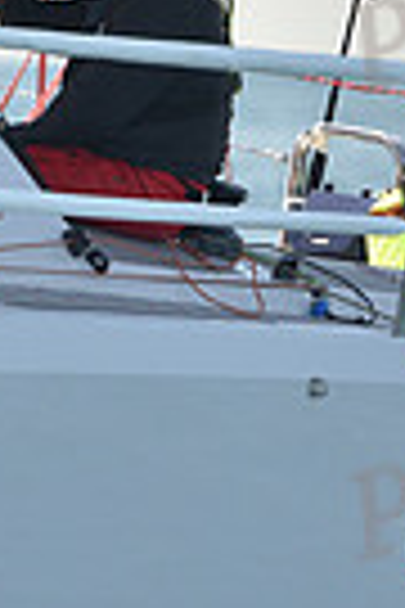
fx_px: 14528
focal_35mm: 861
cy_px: 275
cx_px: 119
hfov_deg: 1.6
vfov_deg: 2.4
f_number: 3.2
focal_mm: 200
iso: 250
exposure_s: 1/800
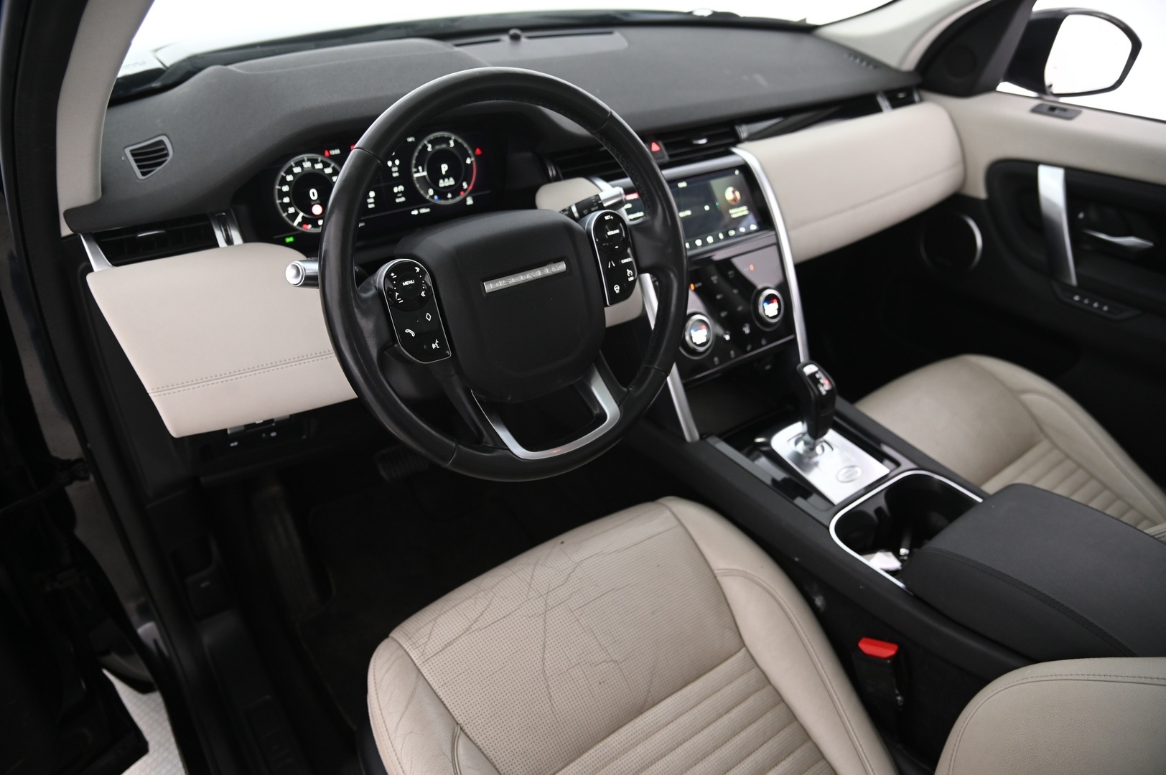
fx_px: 777
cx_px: 583
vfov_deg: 53.1
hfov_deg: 73.8
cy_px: 388
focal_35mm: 24
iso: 2000
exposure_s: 1/20
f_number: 4
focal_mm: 24
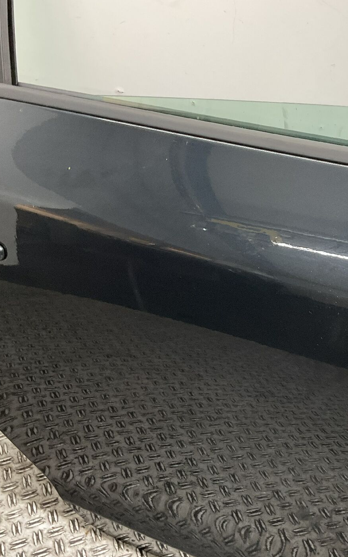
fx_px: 637
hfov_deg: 30.1
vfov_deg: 47.2
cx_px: 254
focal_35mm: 42
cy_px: 278
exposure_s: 1/50
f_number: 1.8
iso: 64
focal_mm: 3
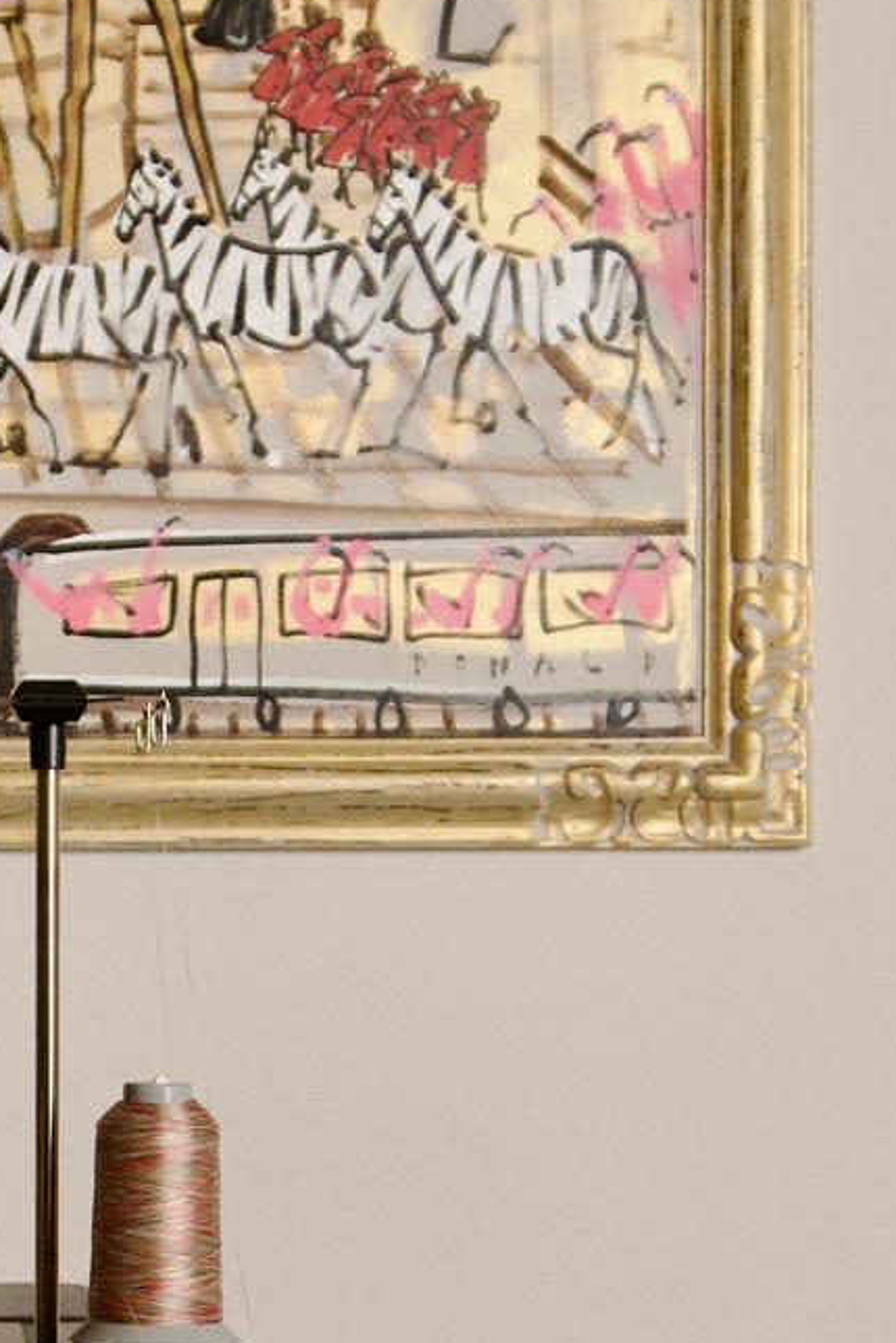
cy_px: 920
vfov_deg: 17.3
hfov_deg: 11.5
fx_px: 4400
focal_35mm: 118
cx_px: -44
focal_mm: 22
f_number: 4
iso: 800
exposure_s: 1/100
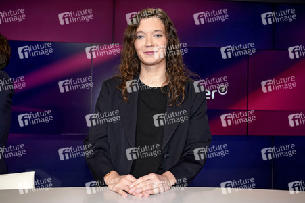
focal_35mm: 38
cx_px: 152
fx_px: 322
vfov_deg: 35.0
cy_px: 102
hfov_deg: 50.7
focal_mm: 38
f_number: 5
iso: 1600
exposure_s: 1/200
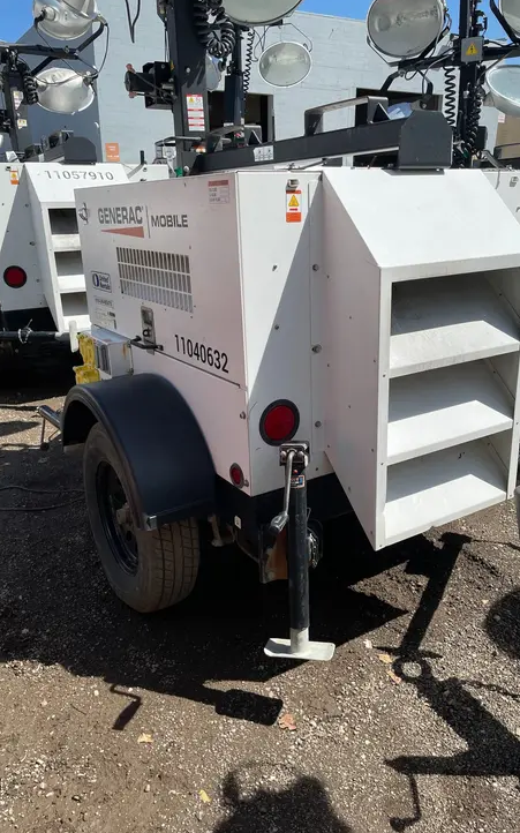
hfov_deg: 44.5
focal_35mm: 28
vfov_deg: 66.5
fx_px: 635
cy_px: 414
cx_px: 280
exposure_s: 1/4000
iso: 50
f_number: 1.6
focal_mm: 4.2
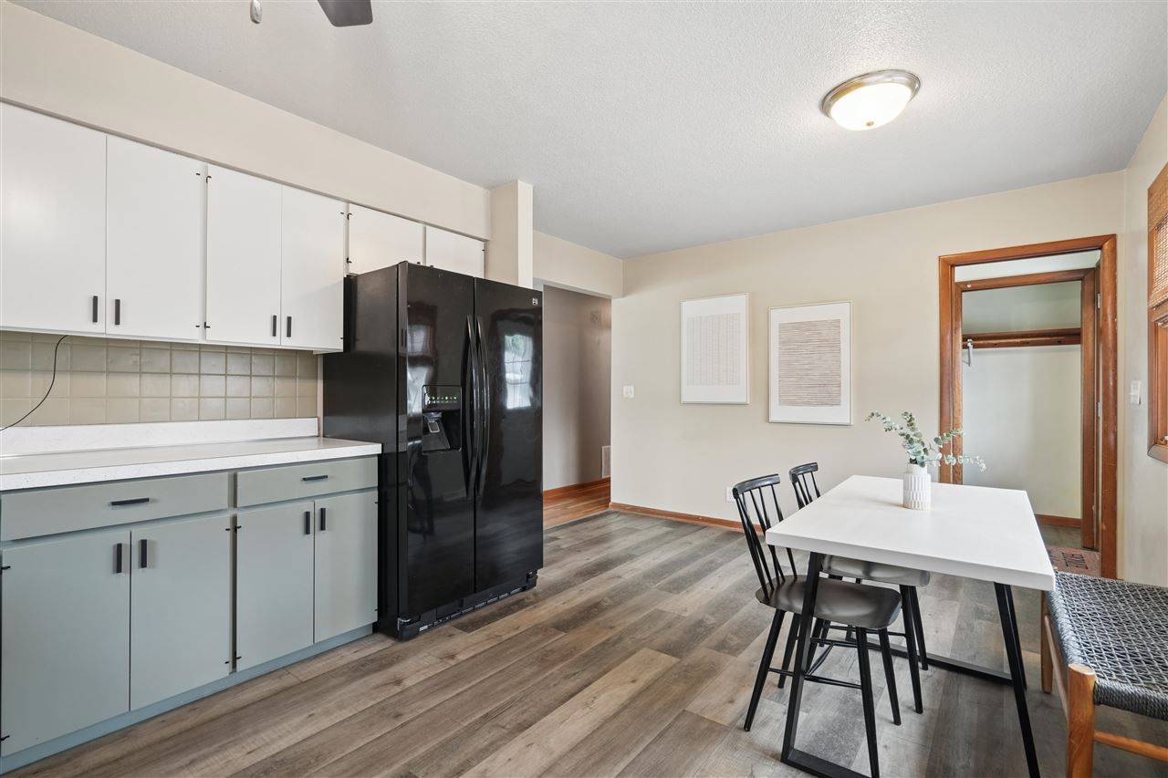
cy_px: 389
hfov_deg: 96.7
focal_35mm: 16
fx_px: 519
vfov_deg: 73.7
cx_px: 584
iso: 400
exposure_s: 1/3.33
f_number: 10
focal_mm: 16
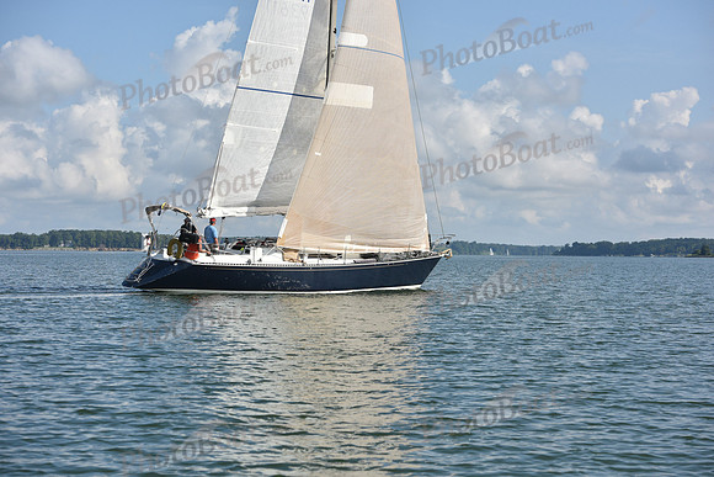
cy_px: 238
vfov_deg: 19.5
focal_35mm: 70
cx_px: 357
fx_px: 1389
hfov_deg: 28.8
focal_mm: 70
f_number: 6.3
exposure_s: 1/2500
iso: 320
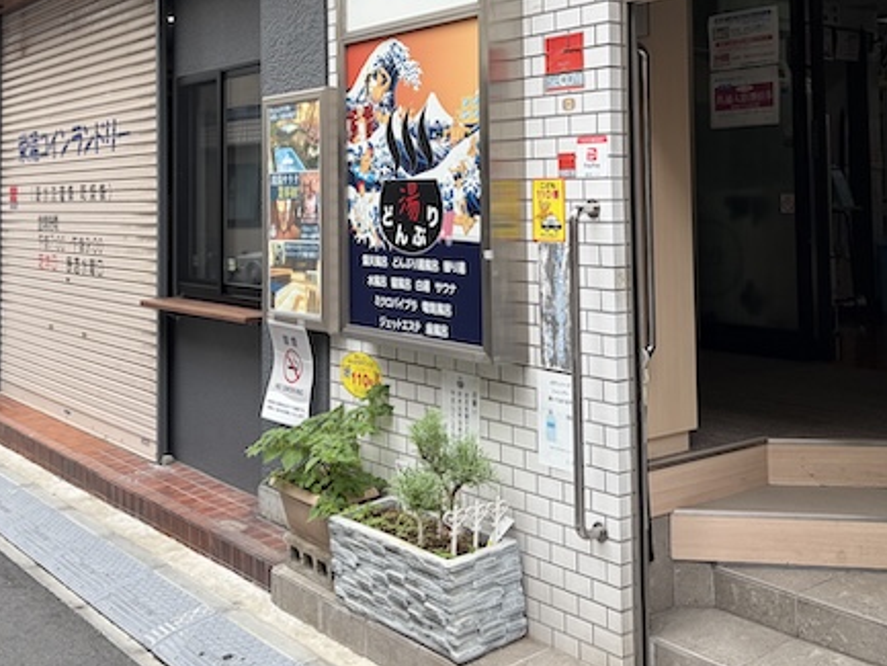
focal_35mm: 42
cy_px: 144
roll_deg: +1.1
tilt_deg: +2.4
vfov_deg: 33.5
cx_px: 397
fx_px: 1077
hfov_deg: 44.7
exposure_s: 1/561
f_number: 1.6
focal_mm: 5.96
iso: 50
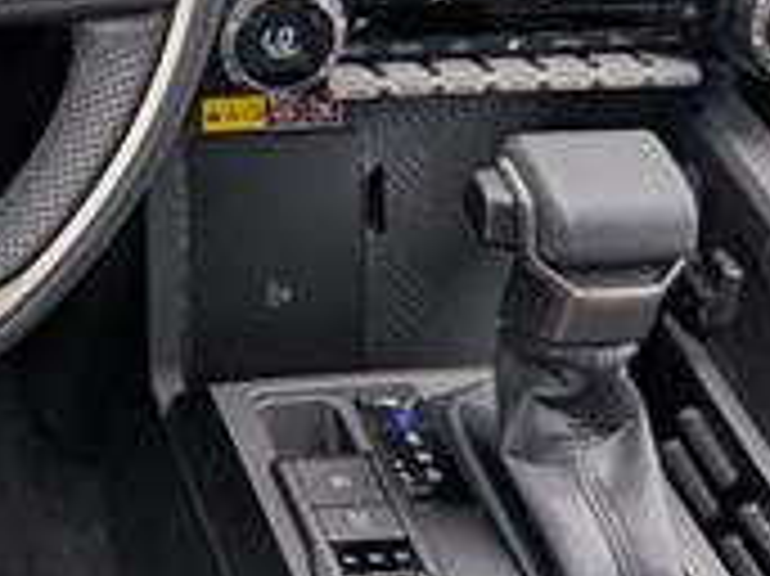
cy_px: 122
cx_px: -297
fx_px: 2001
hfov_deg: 19.6
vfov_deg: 16.3
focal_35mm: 90
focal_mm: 6.9
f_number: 1.68
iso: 41
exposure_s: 1/217
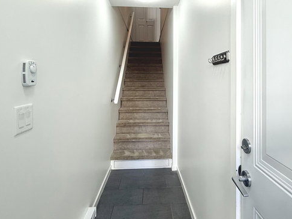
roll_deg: +0.3
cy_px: 79
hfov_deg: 73.6
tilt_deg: +0.1
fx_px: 194
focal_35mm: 23
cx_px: 164
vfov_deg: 58.0
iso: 100
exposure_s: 1/120
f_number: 2.2
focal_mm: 2.22
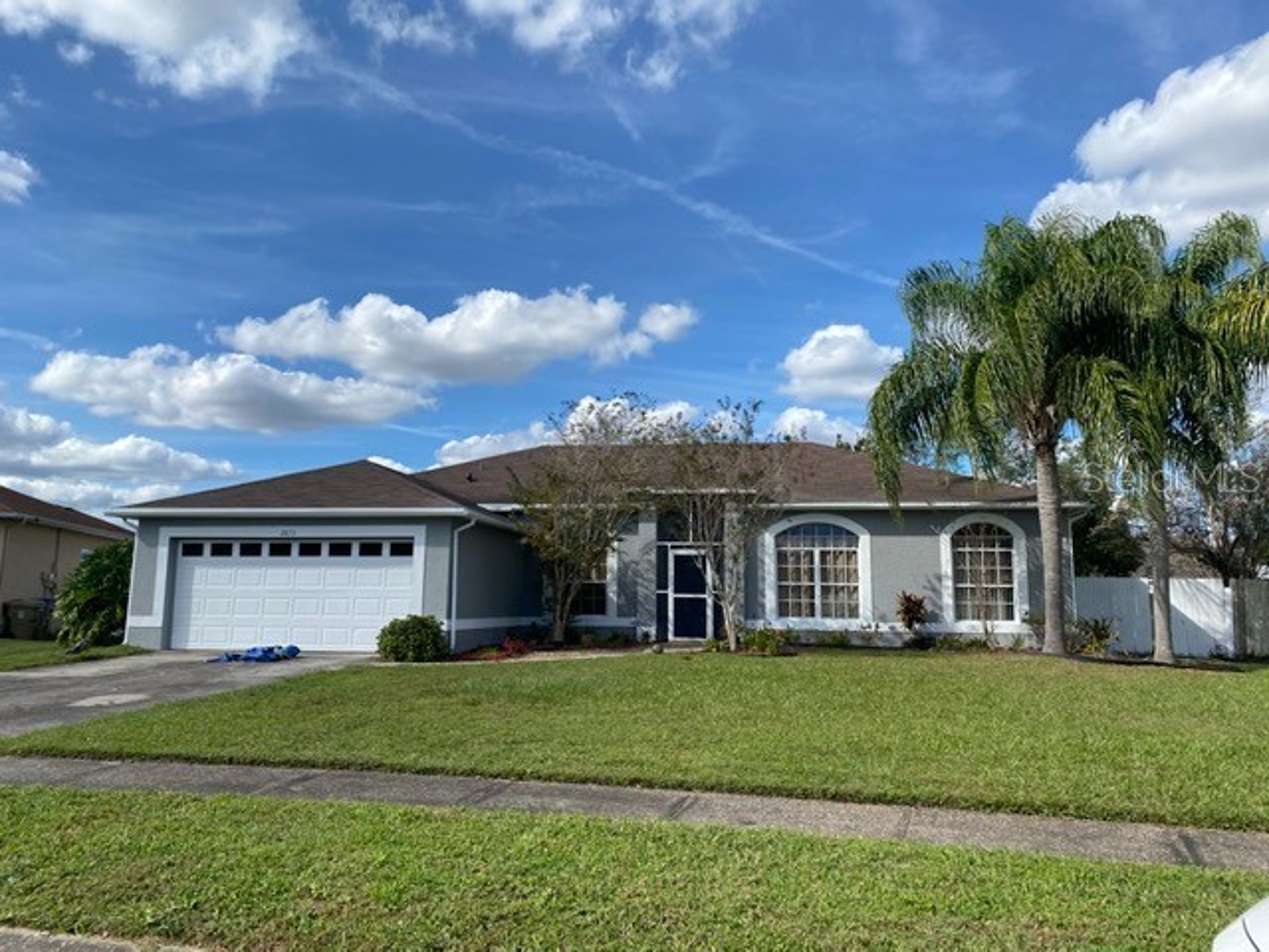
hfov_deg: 67.3
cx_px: 634
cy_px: 476
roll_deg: -0.9
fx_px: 953
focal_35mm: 26
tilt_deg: +7.9
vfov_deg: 53.1
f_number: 1.8
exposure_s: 1/3125
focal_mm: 4.25
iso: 32
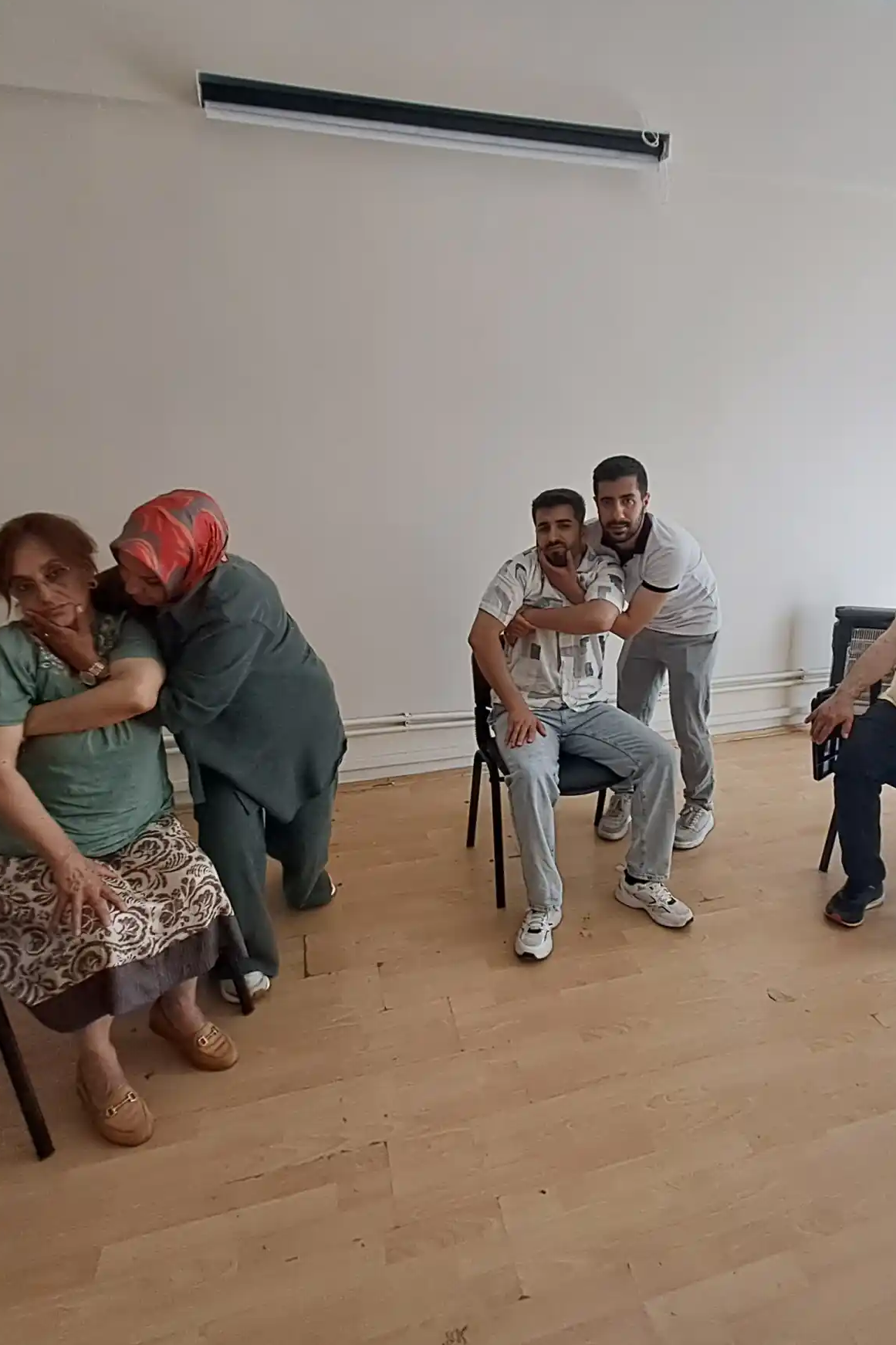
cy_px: 652
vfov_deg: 86.9
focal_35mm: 19
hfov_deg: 63.9
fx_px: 709
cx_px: 541
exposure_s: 1/50
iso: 125
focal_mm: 1.42
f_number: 2.2
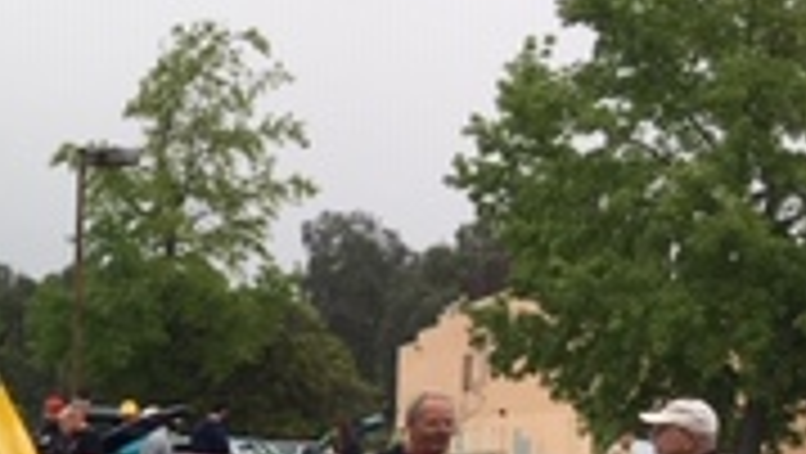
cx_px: -563
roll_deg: -0.9
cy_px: 602
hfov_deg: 16.4
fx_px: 2417
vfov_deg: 10.5
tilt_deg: -3.3
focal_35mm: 113
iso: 25
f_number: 2.2
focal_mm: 4.15
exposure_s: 1/466
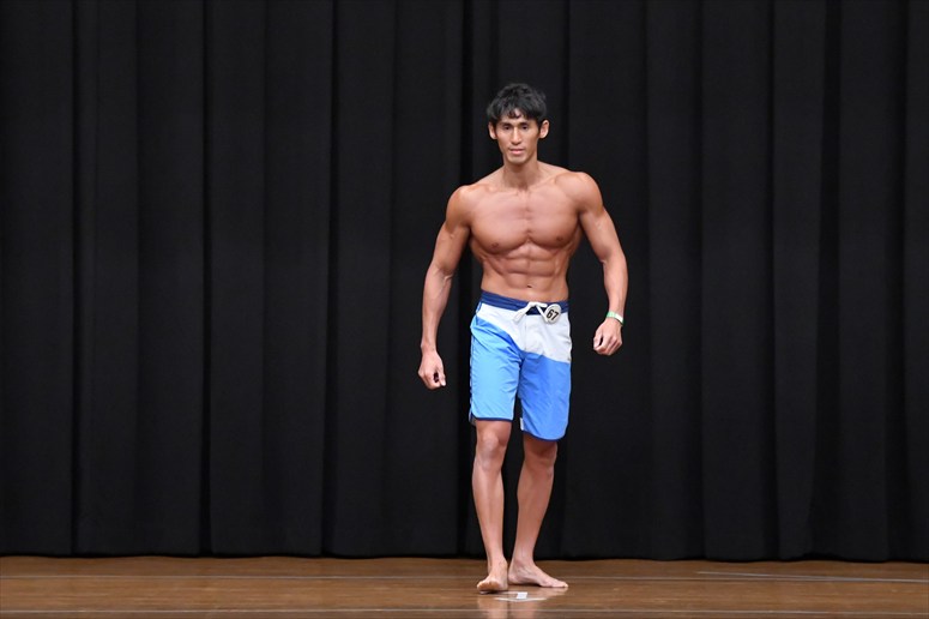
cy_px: 310
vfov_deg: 6.3
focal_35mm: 217
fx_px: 5597
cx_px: 464
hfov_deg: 9.5
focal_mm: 145
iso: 8000
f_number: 5.6
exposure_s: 1/400
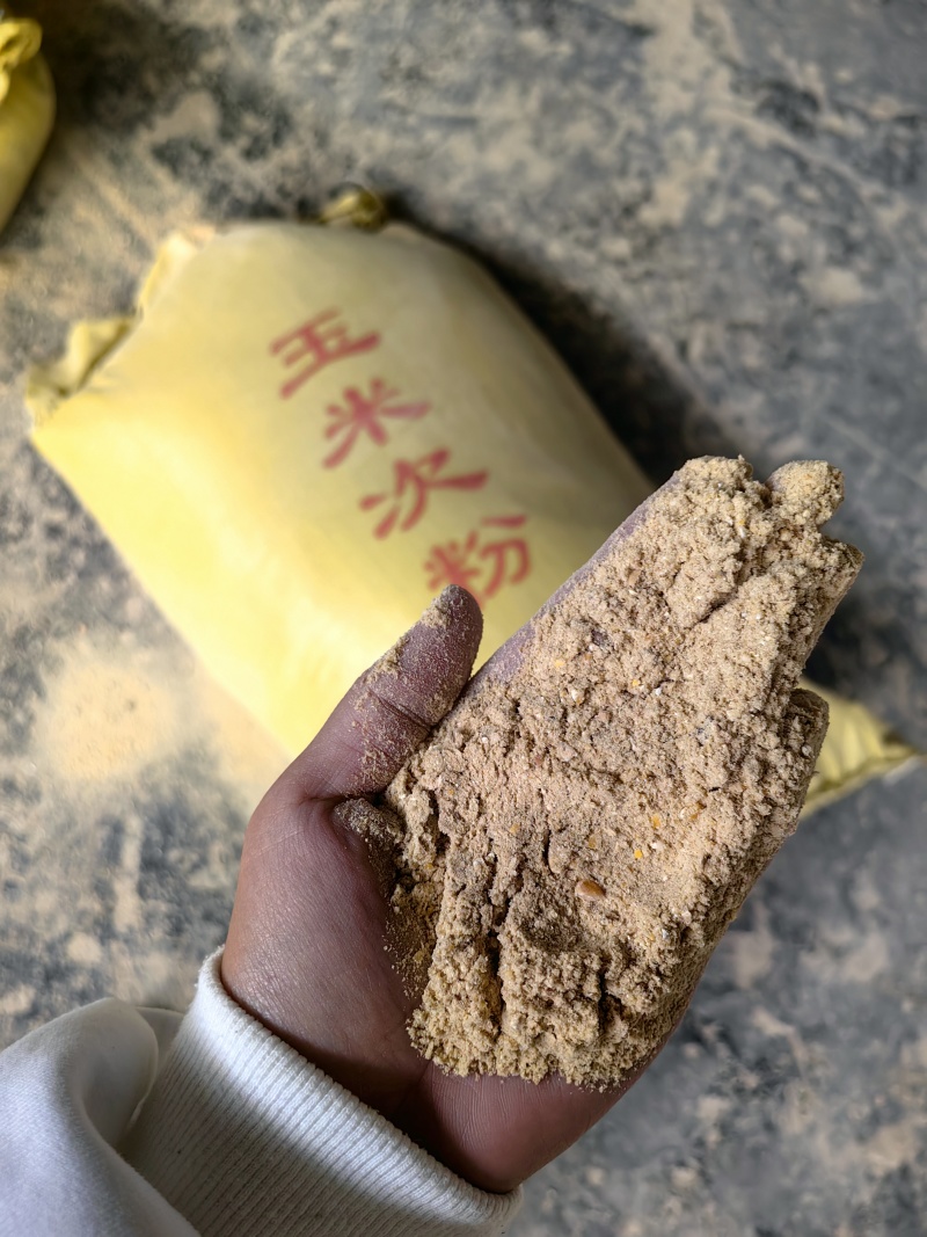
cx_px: 464
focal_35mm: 27
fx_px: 964
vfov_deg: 65.3
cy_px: 618
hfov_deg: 51.3
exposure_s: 1/50
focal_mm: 5.75
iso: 200
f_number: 2
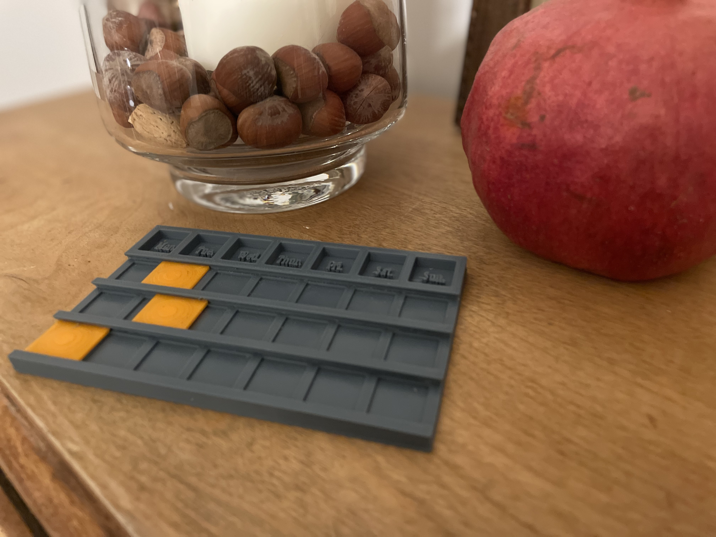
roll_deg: +3.0
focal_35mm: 26
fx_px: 538
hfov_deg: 67.3
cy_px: 268
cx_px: 358
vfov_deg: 53.1
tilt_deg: -30.9
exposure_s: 1/30
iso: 800
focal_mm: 4.2
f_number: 1.6
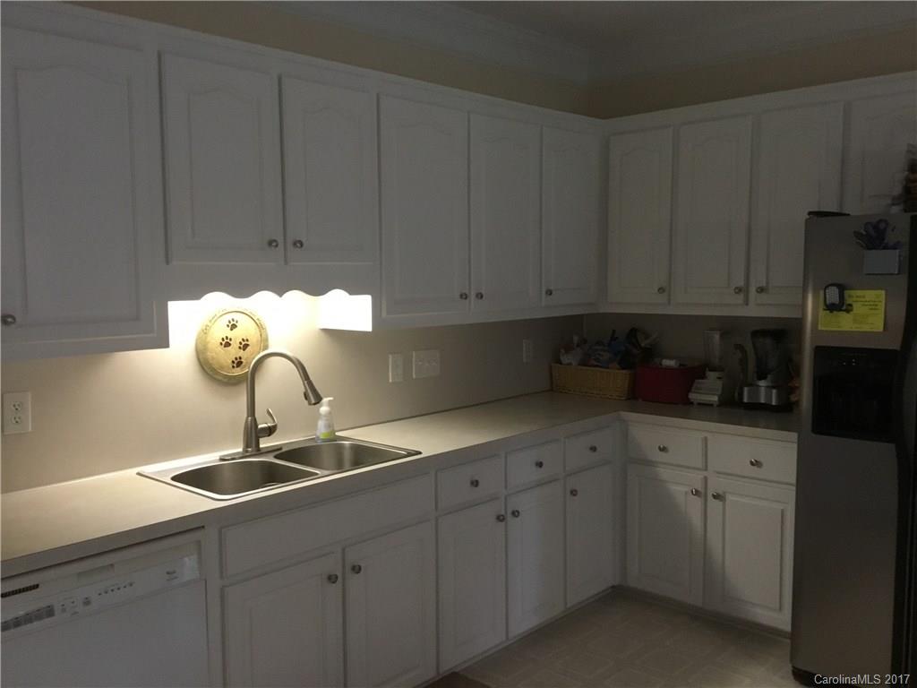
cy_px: 344
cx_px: 458
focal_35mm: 31
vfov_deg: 45.4
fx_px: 821
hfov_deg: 58.4
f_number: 2.4
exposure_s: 1/30
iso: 160
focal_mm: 3.3
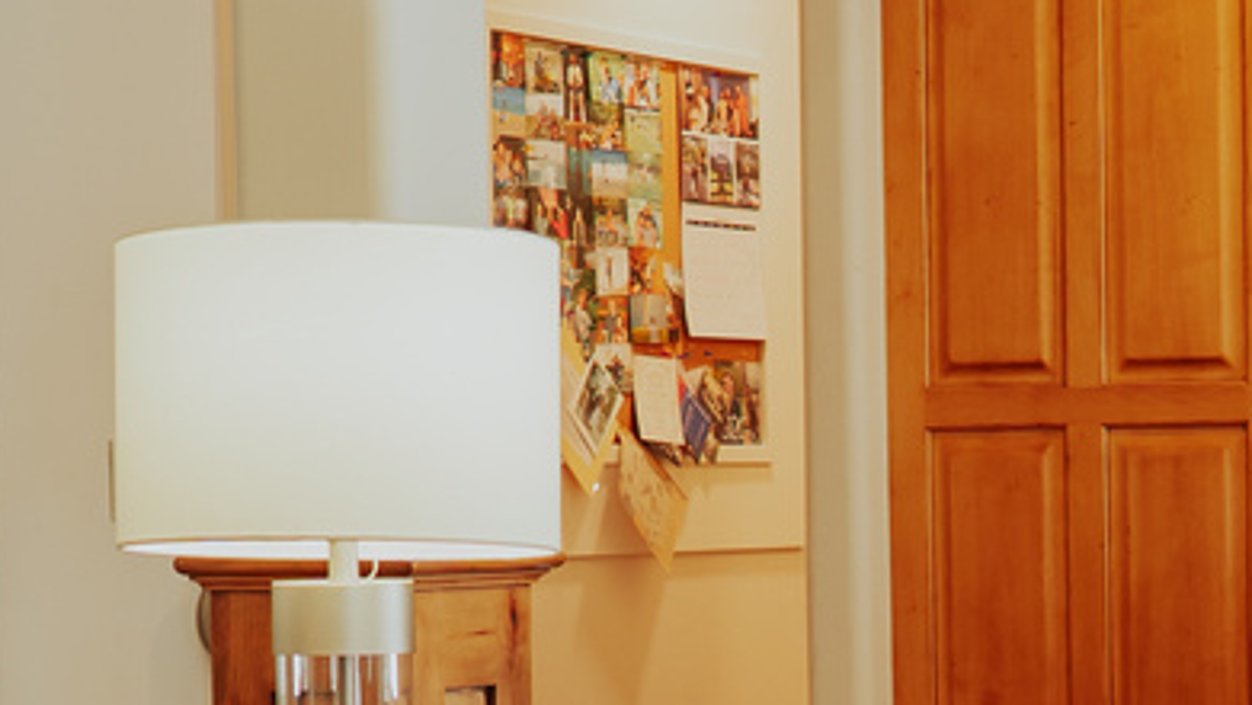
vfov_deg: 8.7
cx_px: 1060
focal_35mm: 138
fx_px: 4582
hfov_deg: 15.4
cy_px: 841
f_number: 4
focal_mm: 24
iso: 400
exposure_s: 1/25
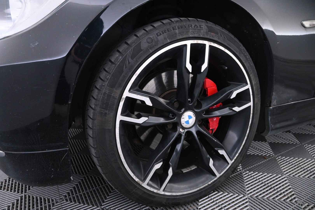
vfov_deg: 53.1
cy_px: 105
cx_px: 158
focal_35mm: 24
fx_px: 210
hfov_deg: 73.7
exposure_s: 1/25
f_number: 4
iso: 1800
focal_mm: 16
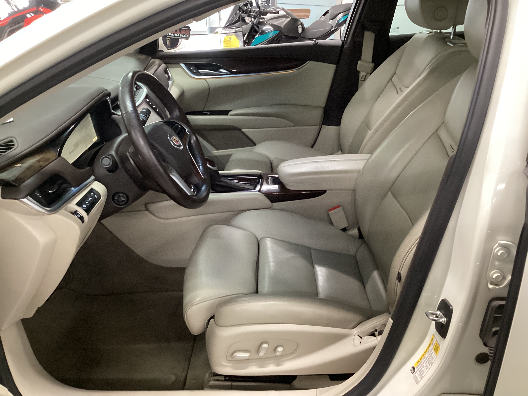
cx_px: 264
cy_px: 198
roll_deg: +1.2
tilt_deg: -27.2
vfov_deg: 45.4
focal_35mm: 31
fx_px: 473
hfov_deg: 58.4
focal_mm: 3.3
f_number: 2.4
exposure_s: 1/33
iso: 400
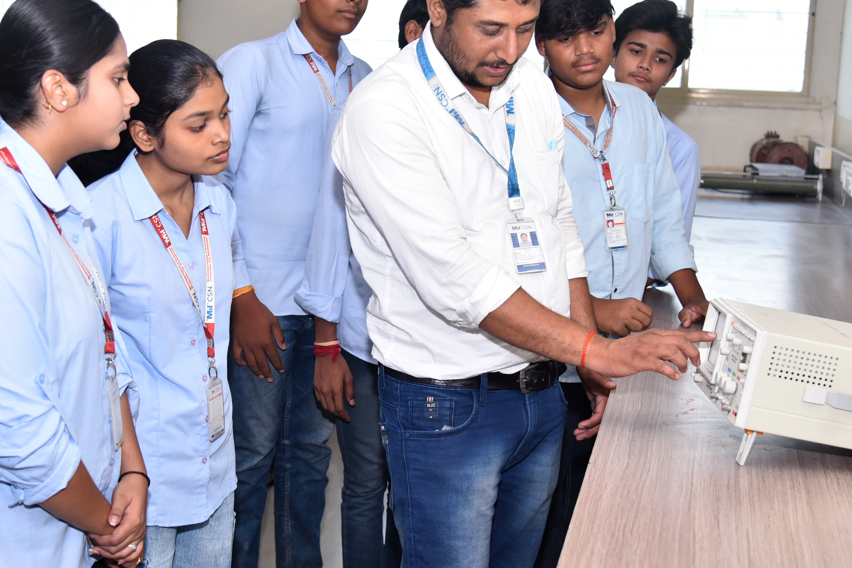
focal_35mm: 54
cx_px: 373
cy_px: 265
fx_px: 1278
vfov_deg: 25.1
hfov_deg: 36.8
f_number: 4
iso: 640
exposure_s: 1/200
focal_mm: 35
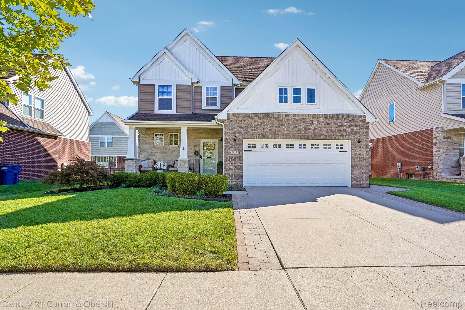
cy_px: 155
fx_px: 245
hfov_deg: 86.9
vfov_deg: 64.5
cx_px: 232
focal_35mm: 19
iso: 250
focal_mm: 19
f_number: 8
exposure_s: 1/320
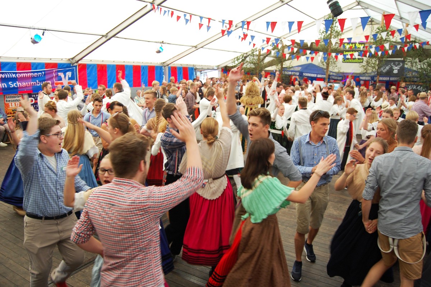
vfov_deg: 47.9
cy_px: 144
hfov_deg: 67.4
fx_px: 323
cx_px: 216
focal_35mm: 27
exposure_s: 1/60
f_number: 4
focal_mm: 18
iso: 400
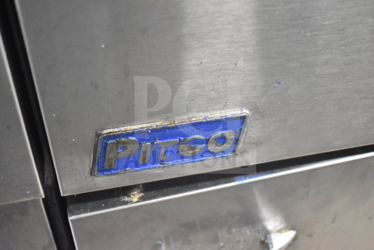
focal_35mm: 51
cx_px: 187
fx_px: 530
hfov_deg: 38.9
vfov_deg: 26.5
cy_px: 125
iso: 9000
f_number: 4.5
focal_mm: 34
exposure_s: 1/50
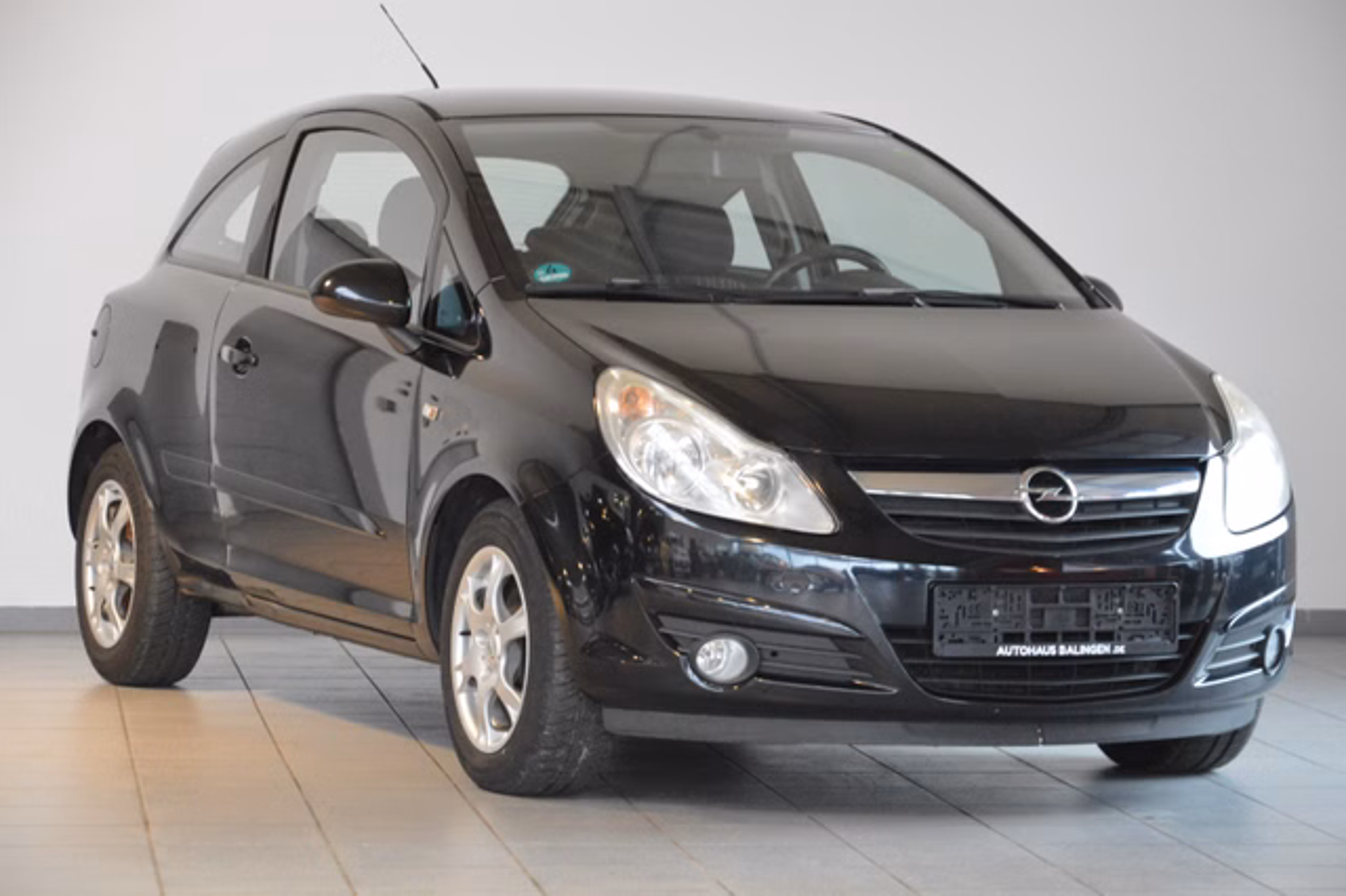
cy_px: 448
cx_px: 673
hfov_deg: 16.1
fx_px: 4764
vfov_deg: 10.7
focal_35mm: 128
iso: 3200
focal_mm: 85
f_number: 5.6
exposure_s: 1/60
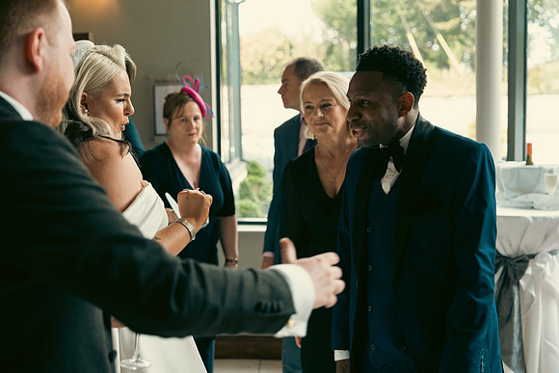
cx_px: 280
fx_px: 823
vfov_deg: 25.5
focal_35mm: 53
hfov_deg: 37.5
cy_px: 186
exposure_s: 1/160
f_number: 3.5
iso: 400
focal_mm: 53
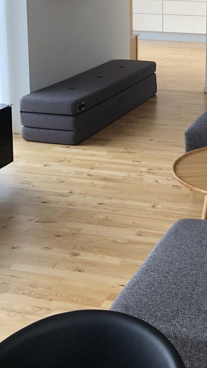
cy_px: 53
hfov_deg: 18.9
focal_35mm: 62
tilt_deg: -9.6
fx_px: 604
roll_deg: -0.3
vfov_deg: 32.5
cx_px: 209
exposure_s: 1/120
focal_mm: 4
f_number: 1.8
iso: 64
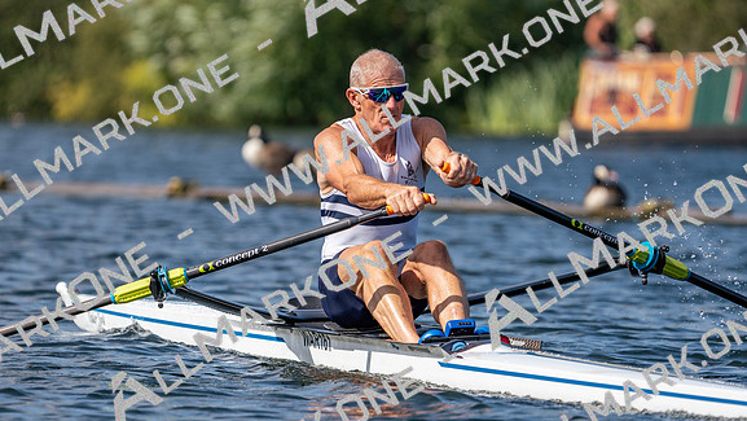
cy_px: 227
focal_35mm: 421
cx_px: 374
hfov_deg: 5.1
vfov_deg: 2.9
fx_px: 8342
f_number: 6.3
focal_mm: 400
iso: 200
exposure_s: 1/1600
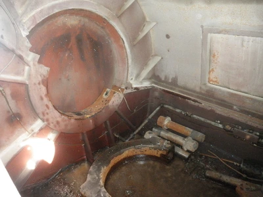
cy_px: 98
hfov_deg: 63.4
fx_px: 213
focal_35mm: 28
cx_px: 132
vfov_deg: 49.7
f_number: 3
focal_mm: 5
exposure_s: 1/30
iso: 320
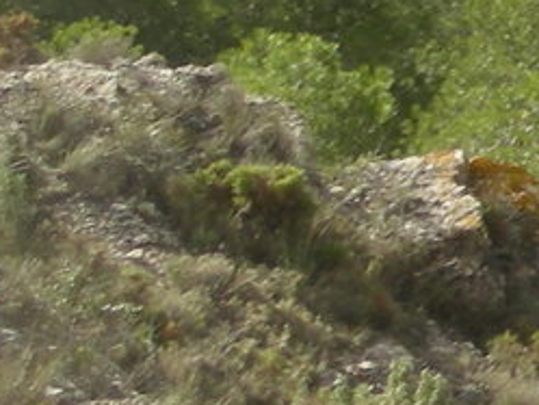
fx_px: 3505
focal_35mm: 225
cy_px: -264
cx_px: 1286
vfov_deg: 6.5
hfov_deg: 8.1
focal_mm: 5.7
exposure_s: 1/388
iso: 50
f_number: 2.8
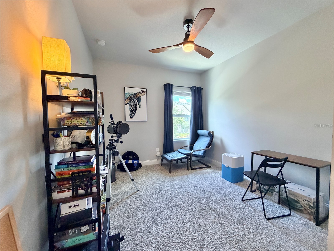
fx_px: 135
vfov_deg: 85.7
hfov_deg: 102.1
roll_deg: -0.2
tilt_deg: -1.7
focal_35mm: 14
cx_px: 167
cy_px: 126
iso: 320
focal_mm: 2.22
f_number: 2.2
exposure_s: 1/80
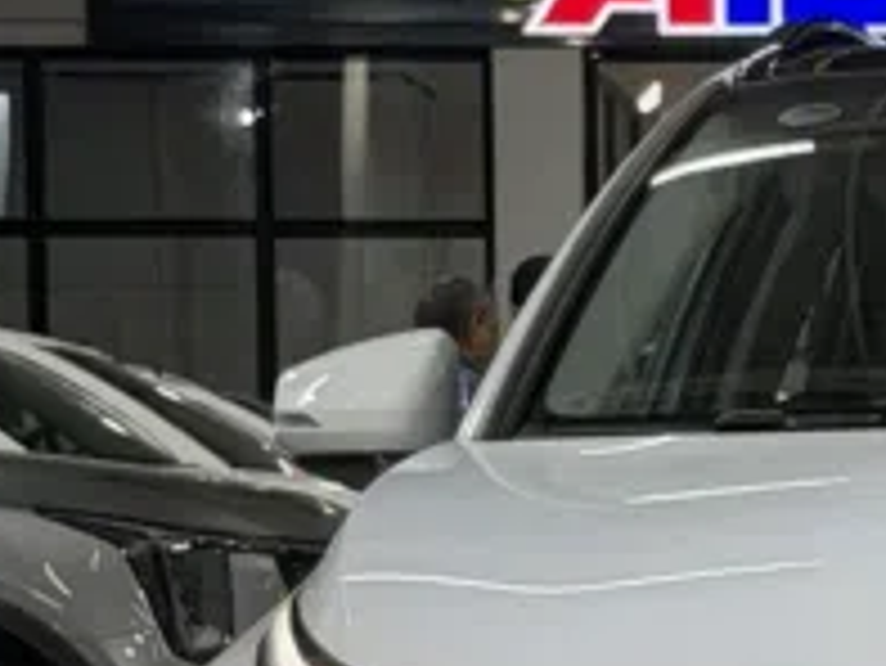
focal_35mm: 156
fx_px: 3995
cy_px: 1022
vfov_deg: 9.3
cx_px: 1228
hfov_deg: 12.2
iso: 125
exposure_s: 1/100
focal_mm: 6.76
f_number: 1.78
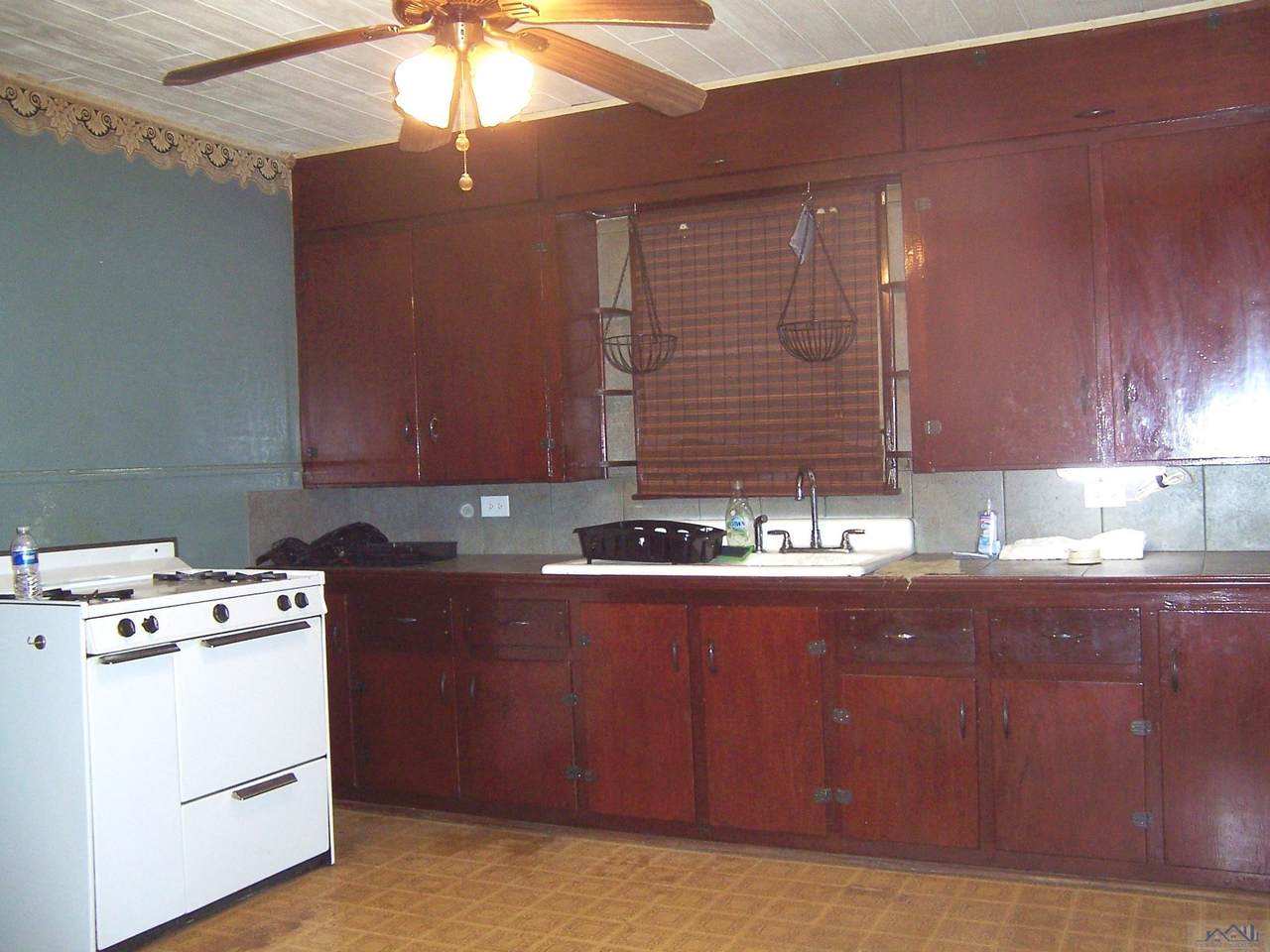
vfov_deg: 42.9
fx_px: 1211
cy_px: 476
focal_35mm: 33
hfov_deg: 55.4
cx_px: 635
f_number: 2.8
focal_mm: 5.5
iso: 140
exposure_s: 1/60
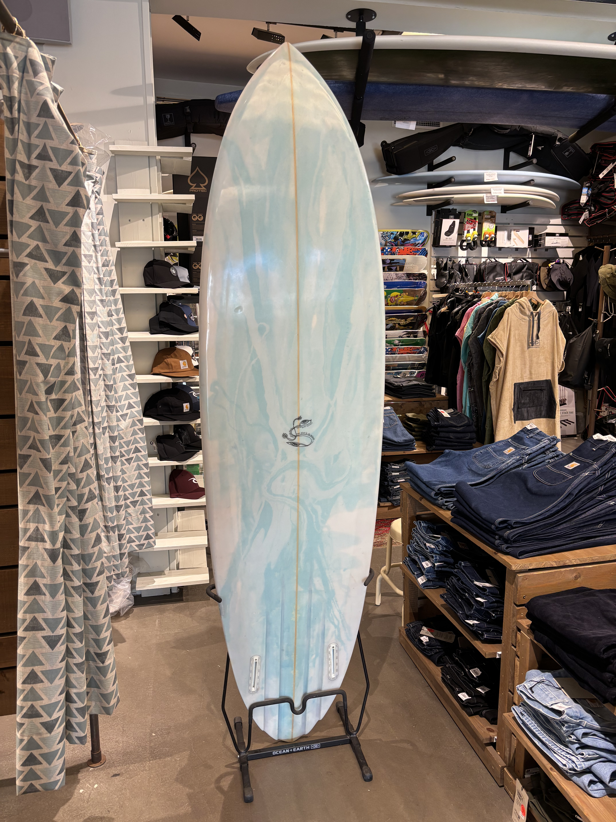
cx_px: 308
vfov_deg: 67.3
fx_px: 617
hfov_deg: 53.1
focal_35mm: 26
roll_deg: -0.1
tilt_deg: -8.7
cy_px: 411
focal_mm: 5.96
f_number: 1.6
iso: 125
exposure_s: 1/100
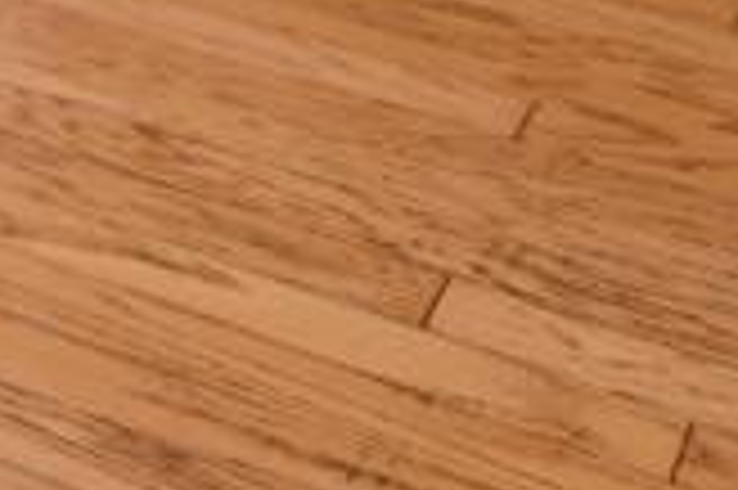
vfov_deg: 9.4
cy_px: -1052
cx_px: -266
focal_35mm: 110
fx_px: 2253
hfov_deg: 17.3
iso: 360
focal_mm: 10
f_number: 4.5
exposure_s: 1/60
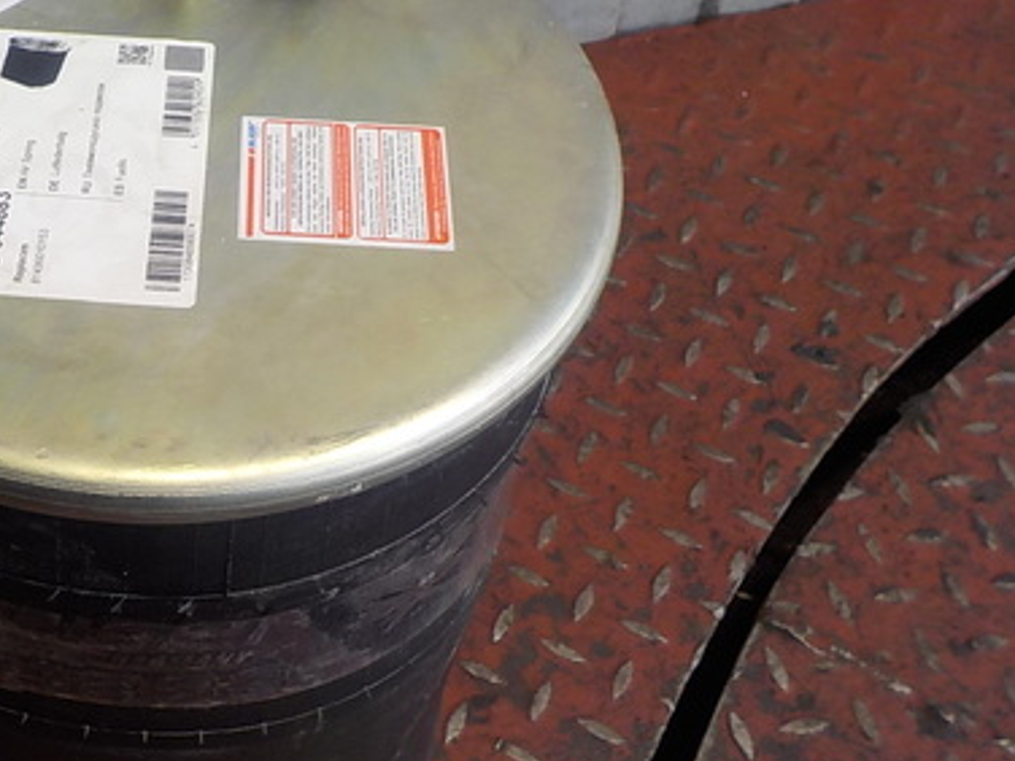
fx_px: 1495
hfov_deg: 36.1
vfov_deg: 28.5
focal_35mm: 51
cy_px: 345
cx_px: 184
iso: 125
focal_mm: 4.1
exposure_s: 1/30
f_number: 3.3
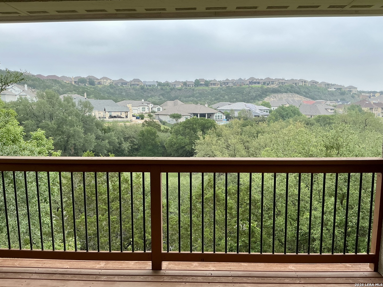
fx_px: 310
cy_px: 144
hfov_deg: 63.4
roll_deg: +0.5
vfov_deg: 49.7
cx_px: 192
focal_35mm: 28
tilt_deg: -7.9
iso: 25
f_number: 1.8
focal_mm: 3
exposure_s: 1/739
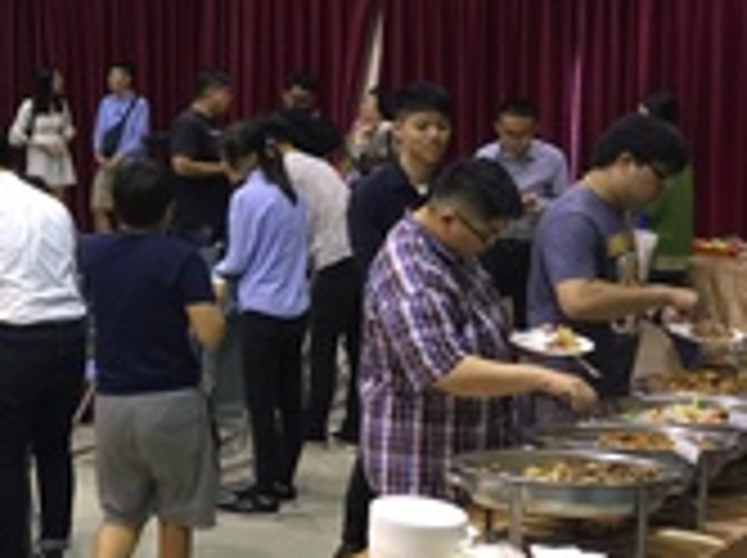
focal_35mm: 70
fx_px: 1508
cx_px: -90
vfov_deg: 20.9
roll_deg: -0.4
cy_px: 216
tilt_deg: -7.7
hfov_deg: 25.6
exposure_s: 1/15
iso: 40
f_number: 2.2
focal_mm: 4.15
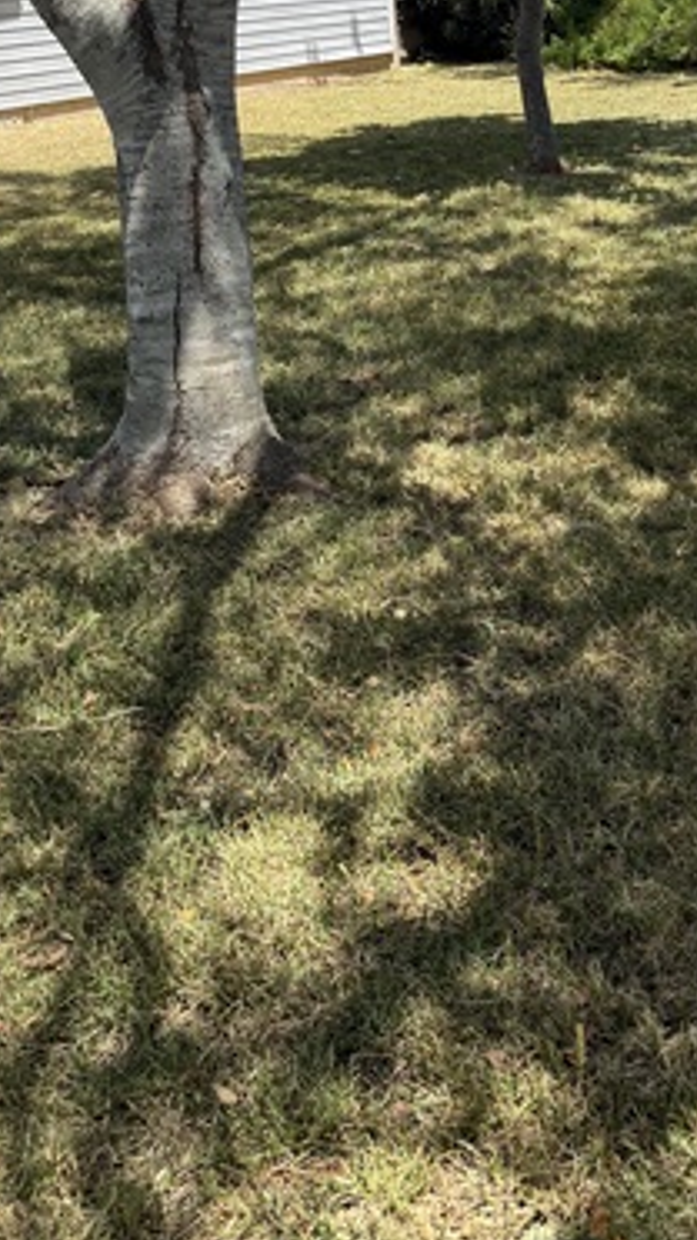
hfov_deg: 26.3
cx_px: 484
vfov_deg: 42.8
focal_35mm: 45
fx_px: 1480
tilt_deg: -6.0
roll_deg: +2.2
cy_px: 197
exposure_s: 1/2299
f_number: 1.78
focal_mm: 6.76
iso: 100
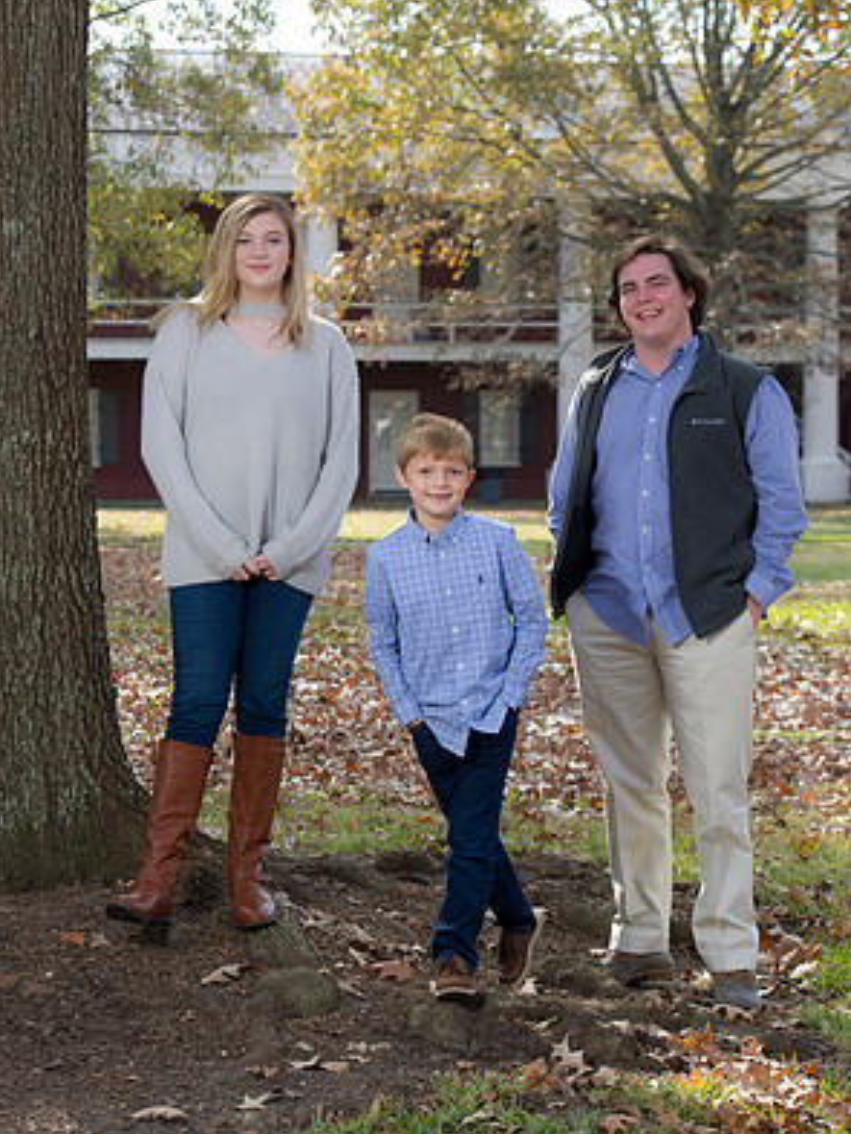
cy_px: 537
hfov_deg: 14.9
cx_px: 423
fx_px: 3243
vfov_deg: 19.8
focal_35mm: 99
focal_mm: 90
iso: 160
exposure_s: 1/100
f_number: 6.3
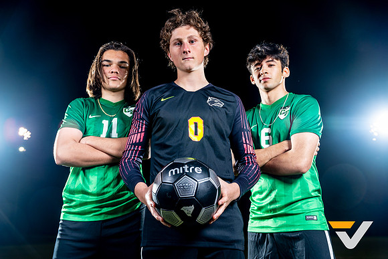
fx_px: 363
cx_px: 186
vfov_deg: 39.2
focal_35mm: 34
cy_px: 123
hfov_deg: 56.2
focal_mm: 32
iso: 100
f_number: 5.6
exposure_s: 1/125
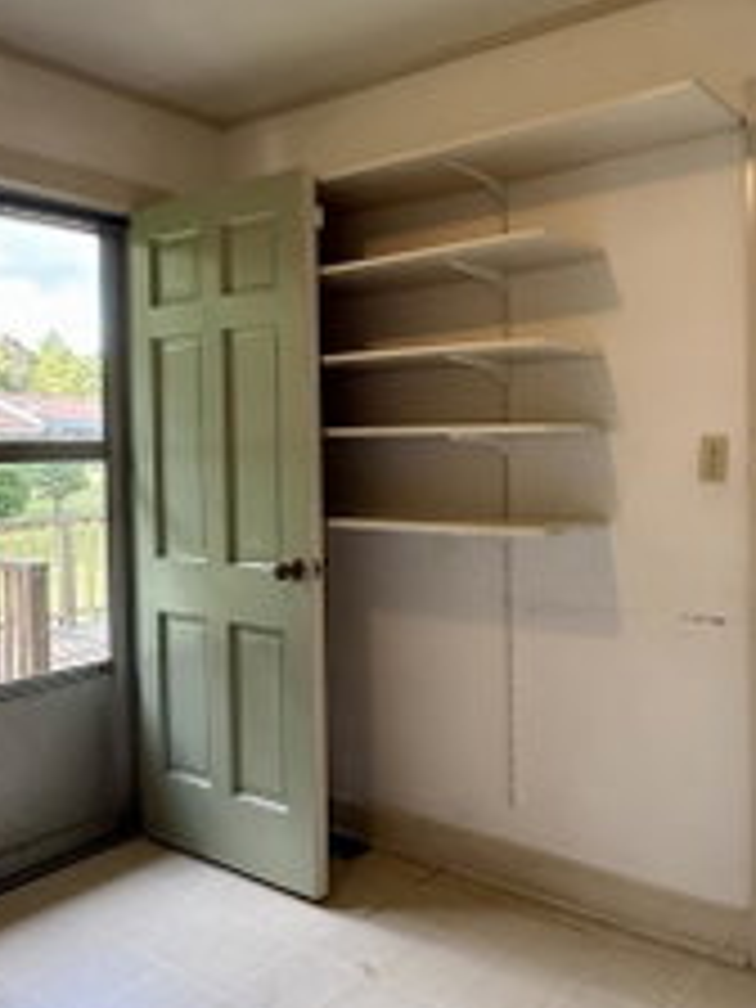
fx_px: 874
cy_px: 464
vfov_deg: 59.9
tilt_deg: -0.7
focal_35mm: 30
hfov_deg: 45.3
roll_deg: +0.2
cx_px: 562
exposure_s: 1/120
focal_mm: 2.22
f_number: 2.2
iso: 250
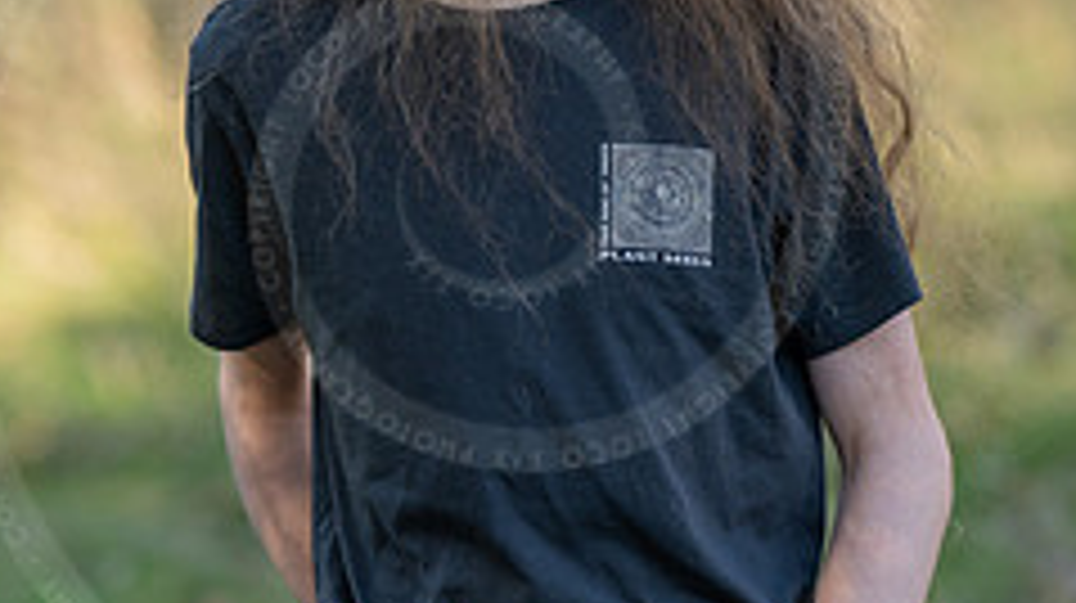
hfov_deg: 8.6
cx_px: 540
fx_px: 7156
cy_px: 279
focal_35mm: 251
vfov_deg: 4.8
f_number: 1.8
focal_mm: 85
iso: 80
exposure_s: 1/640
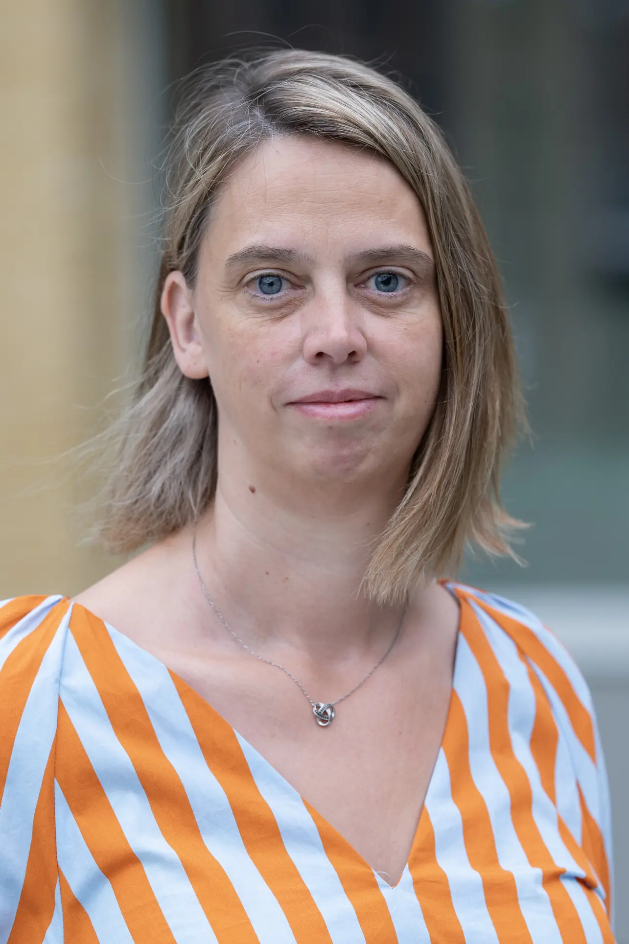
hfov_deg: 10.2
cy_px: 472
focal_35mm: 135
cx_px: 314
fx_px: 3538
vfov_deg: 15.2
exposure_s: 1/320
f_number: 3.5
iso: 500
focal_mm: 135
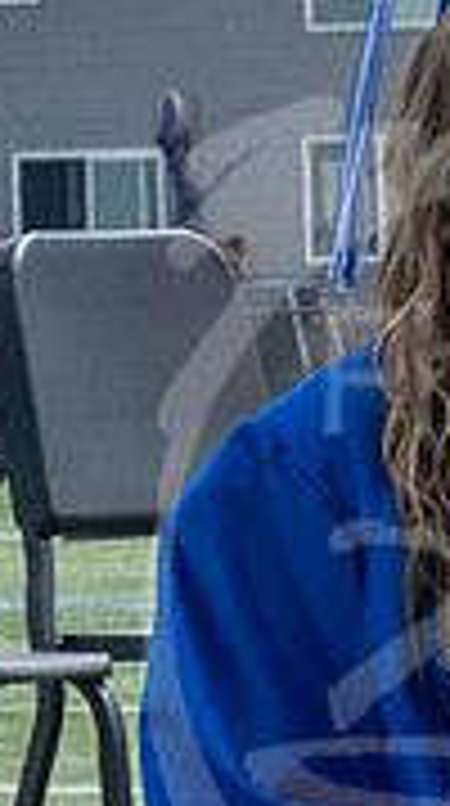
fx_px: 11600
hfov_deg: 2.2
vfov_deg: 4.0
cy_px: 321
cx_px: -254
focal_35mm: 544
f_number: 13
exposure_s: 1/250
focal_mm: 70
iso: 200
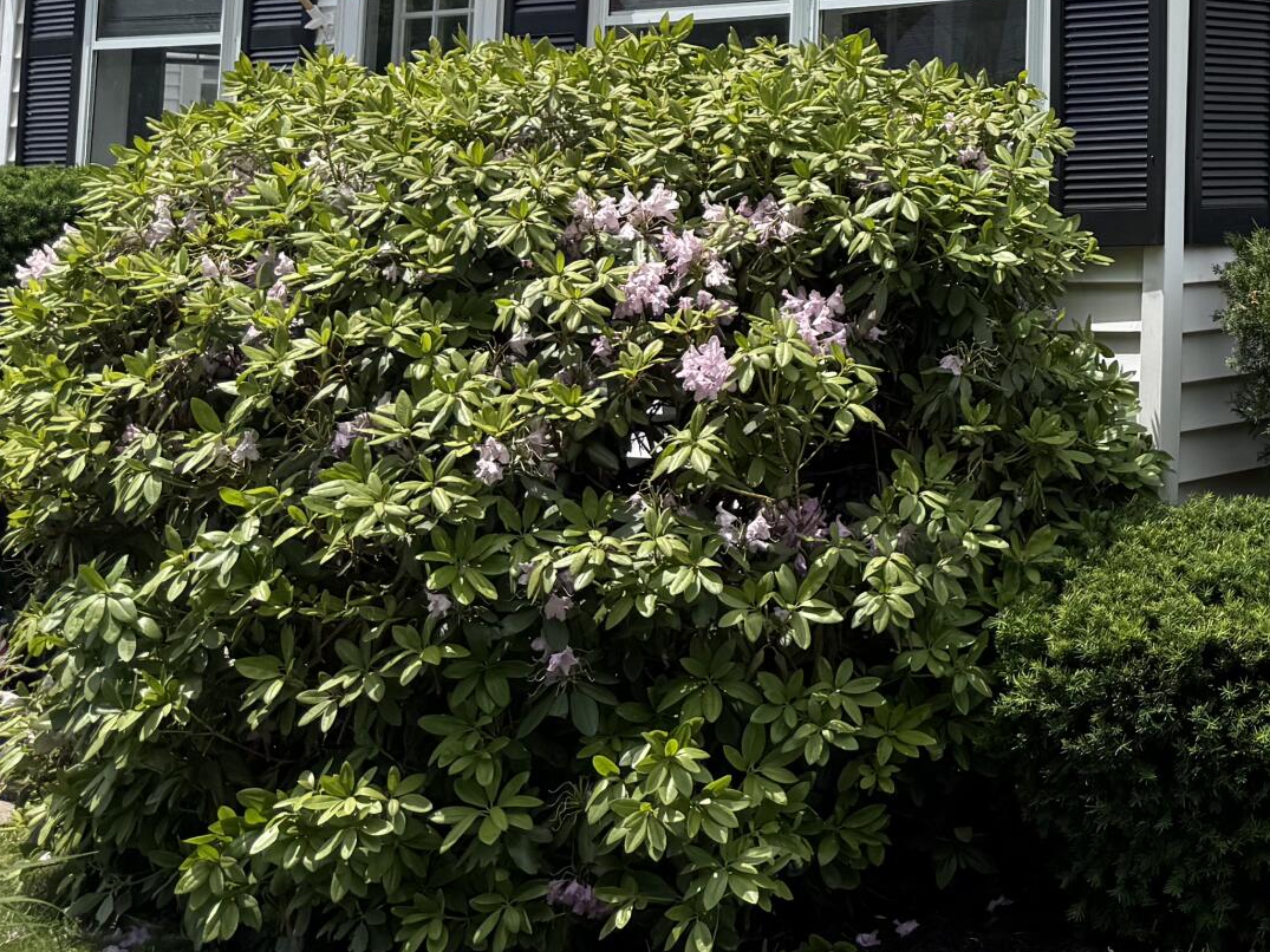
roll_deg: +0.4
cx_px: 1649
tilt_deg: +8.2
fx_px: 2458
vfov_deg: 20.8
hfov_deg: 25.1
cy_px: -120
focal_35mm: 67
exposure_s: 1/4405
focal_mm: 6.76
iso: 80
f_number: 1.78
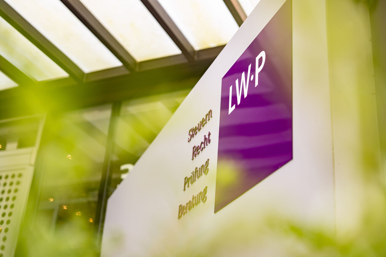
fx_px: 536
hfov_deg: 39.6
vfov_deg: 27.0
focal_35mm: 50
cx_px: 193
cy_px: 128
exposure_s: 1/640
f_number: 2
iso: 200
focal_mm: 50
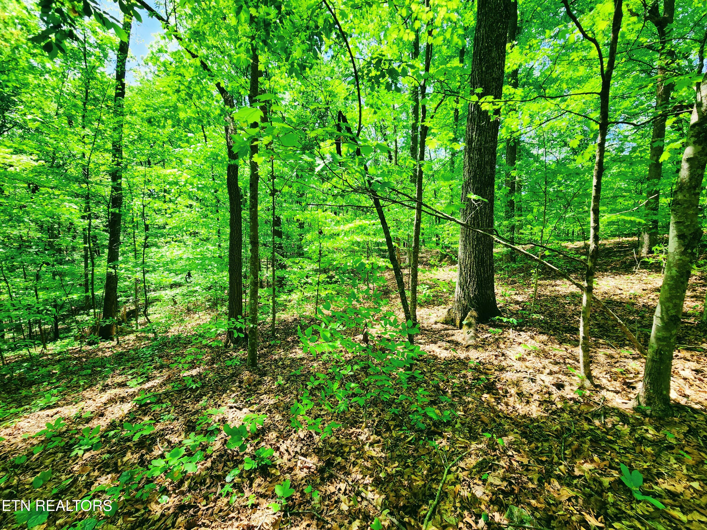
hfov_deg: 106.2
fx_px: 266
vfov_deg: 89.9
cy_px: 265
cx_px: 354
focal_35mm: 13
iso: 50
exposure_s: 1/395
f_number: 2.2
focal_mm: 2.2
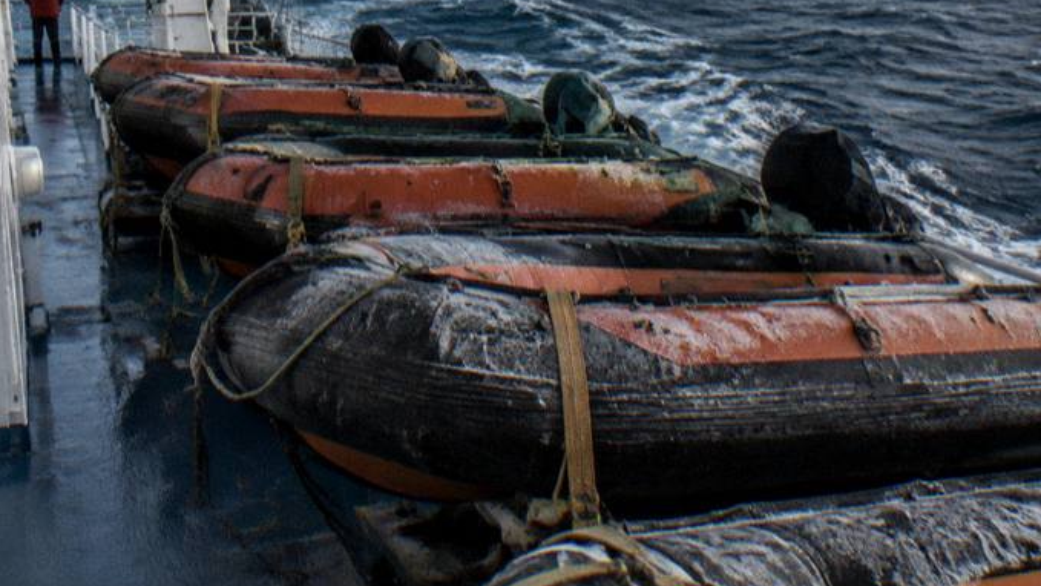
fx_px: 2043
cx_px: 705
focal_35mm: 74
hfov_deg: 28.4
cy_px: 129
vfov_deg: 16.2
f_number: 5
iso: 200
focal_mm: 48
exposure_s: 1/400
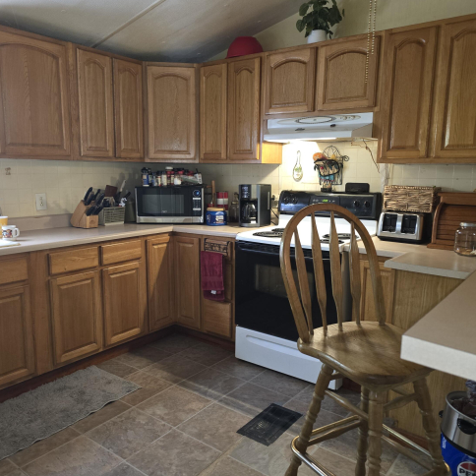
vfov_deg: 57.3
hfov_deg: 57.2
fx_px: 436
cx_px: 219
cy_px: 237
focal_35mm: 28
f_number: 1.7
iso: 250
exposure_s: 1/12
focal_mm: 6.3
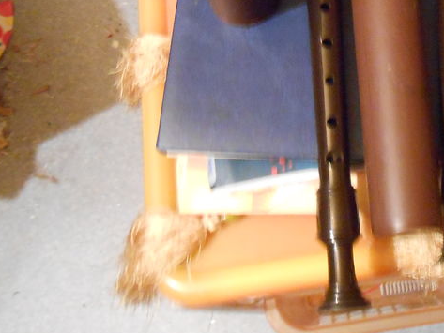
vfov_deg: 25.8
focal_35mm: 55
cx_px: 367
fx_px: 706
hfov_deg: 33.7
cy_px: 38
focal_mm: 4.6
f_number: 3.5
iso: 800
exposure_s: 1/2.5
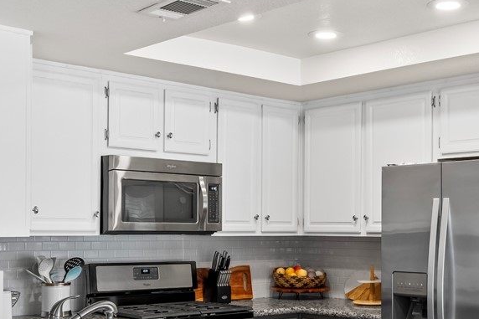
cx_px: 296
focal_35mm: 57
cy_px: 228
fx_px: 758
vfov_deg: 23.6
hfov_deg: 34.9
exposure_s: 1/4
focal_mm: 20
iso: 400
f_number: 8
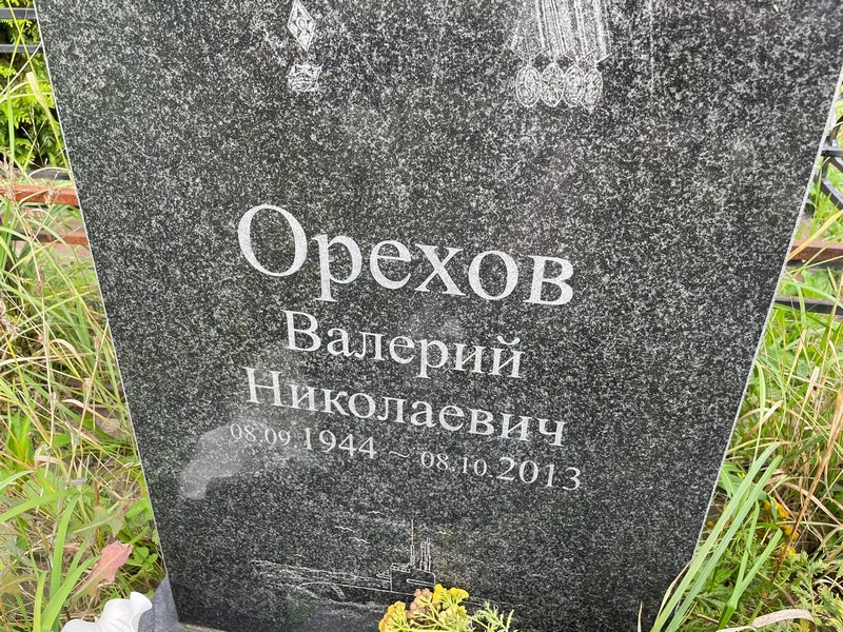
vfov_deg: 53.1
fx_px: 633
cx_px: 422
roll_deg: -0.1
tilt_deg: -30.5
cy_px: 316
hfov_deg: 67.3
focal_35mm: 26
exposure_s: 1/270
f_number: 1.6
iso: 32
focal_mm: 4.2
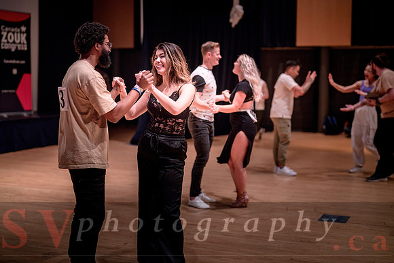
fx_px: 630
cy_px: 112
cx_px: 201
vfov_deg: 23.6
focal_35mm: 58
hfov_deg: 34.8
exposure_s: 1/250
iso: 1250
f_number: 1.4
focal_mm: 50
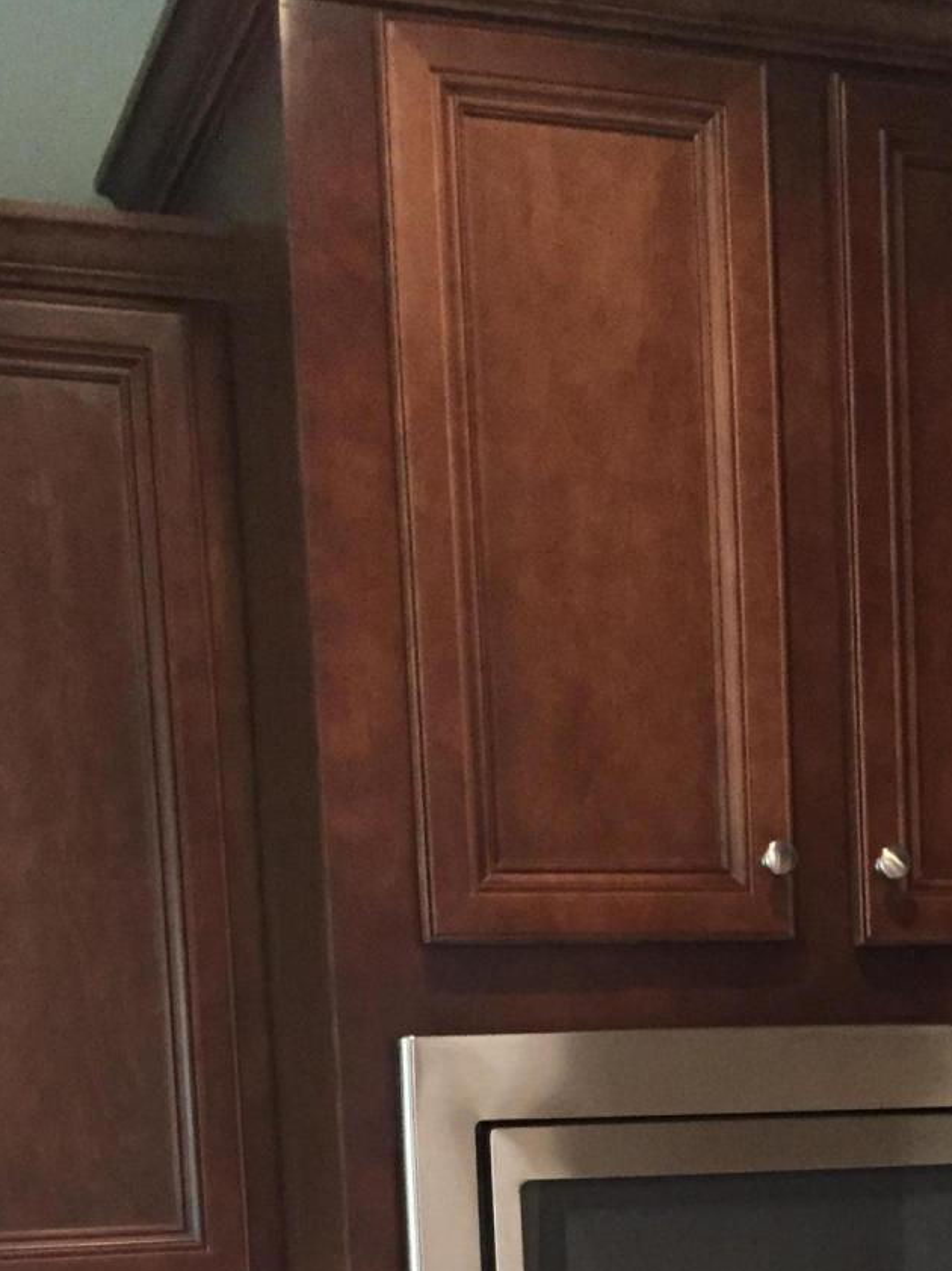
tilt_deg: -7.0
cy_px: 1412
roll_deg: +1.5
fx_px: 2532
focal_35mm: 69
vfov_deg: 26.0
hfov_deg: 21.0
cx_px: 790
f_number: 2.2
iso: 250
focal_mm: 4.15
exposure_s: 1/30
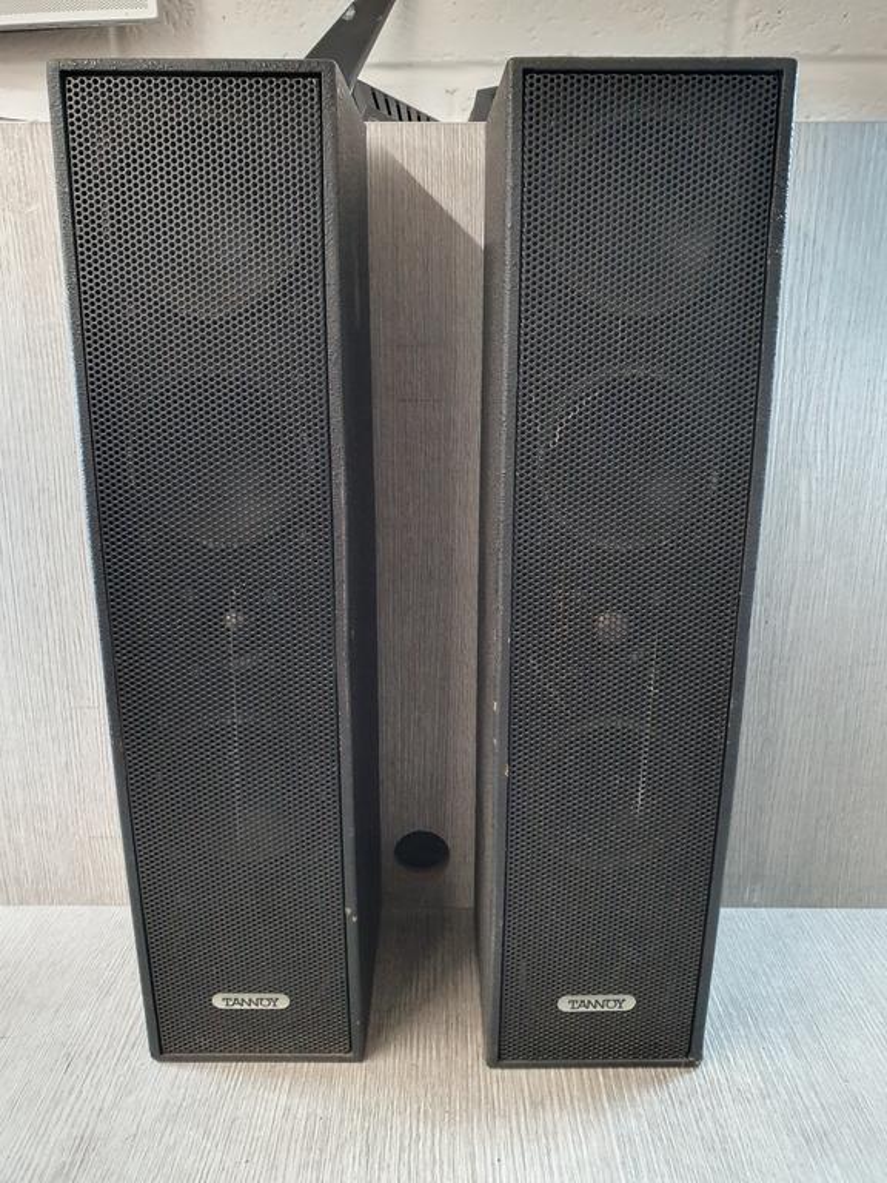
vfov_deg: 67.3
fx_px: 888
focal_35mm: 26
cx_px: 444
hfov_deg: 53.1
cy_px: 592
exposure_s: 1/50
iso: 250
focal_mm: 4.32
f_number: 2.4
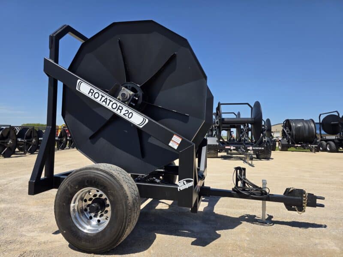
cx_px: 172
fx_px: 228
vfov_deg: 58.9
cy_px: 128
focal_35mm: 23
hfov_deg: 73.9
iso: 80
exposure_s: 1/5778
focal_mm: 6.3
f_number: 1.7
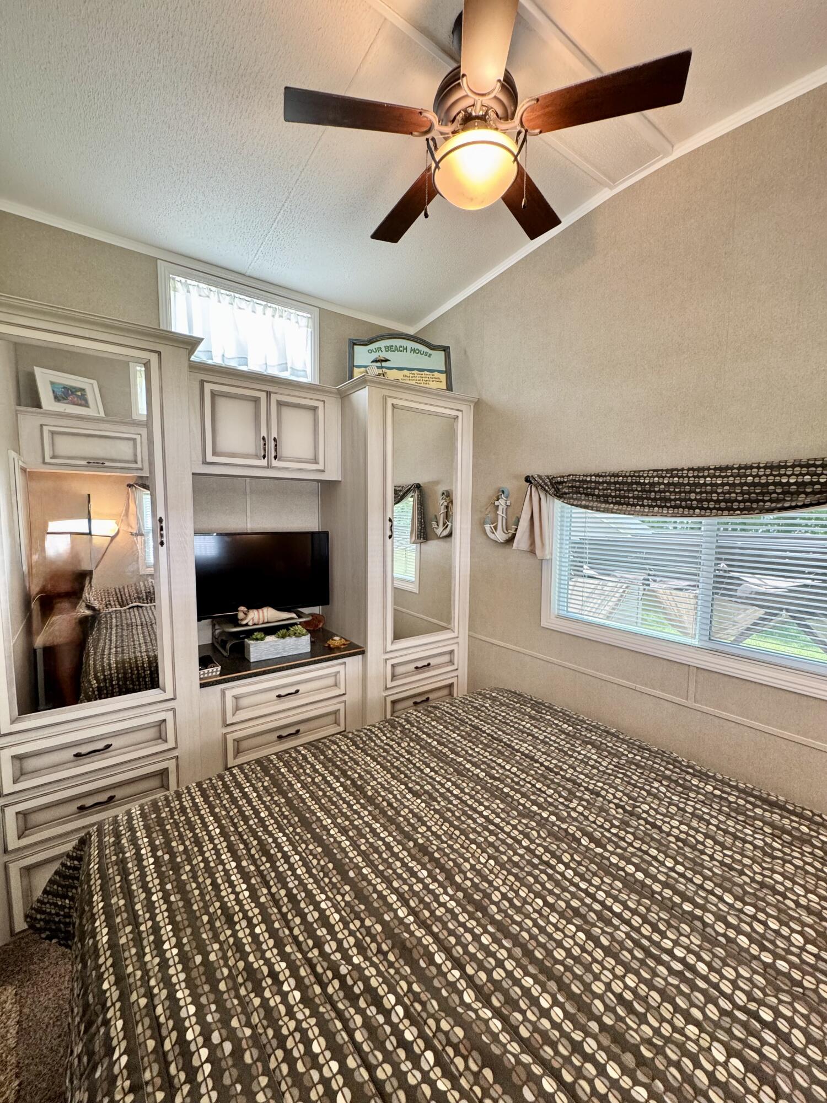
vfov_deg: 102.1
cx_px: 414
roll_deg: +0.4
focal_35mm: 14
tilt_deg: -4.6
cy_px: 552
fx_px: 446
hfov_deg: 85.7
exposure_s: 1/60
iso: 200
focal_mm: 2.22
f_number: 2.2
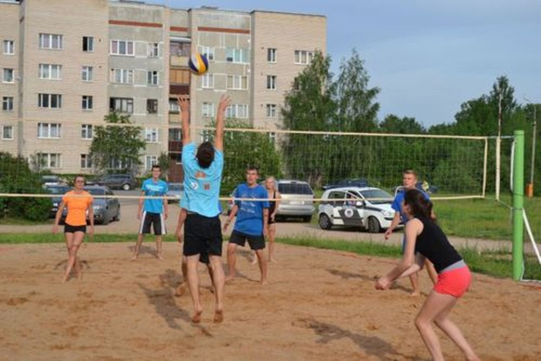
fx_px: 992
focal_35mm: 66
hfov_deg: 30.5
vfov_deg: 20.6
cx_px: 270
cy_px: 180
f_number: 8
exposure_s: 1/250
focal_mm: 44
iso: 100
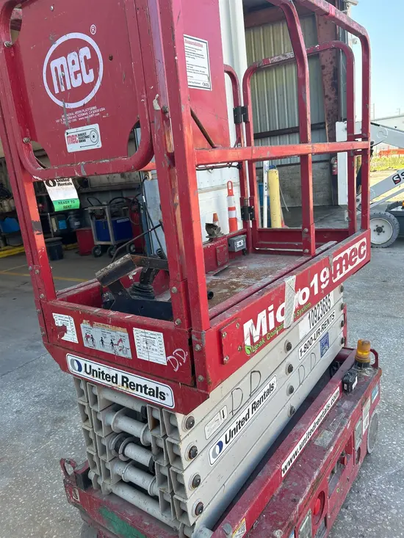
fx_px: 404
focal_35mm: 26
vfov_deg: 67.3
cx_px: 202
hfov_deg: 53.1
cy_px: 269
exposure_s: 1/544
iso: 50
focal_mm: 5.7
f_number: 1.5
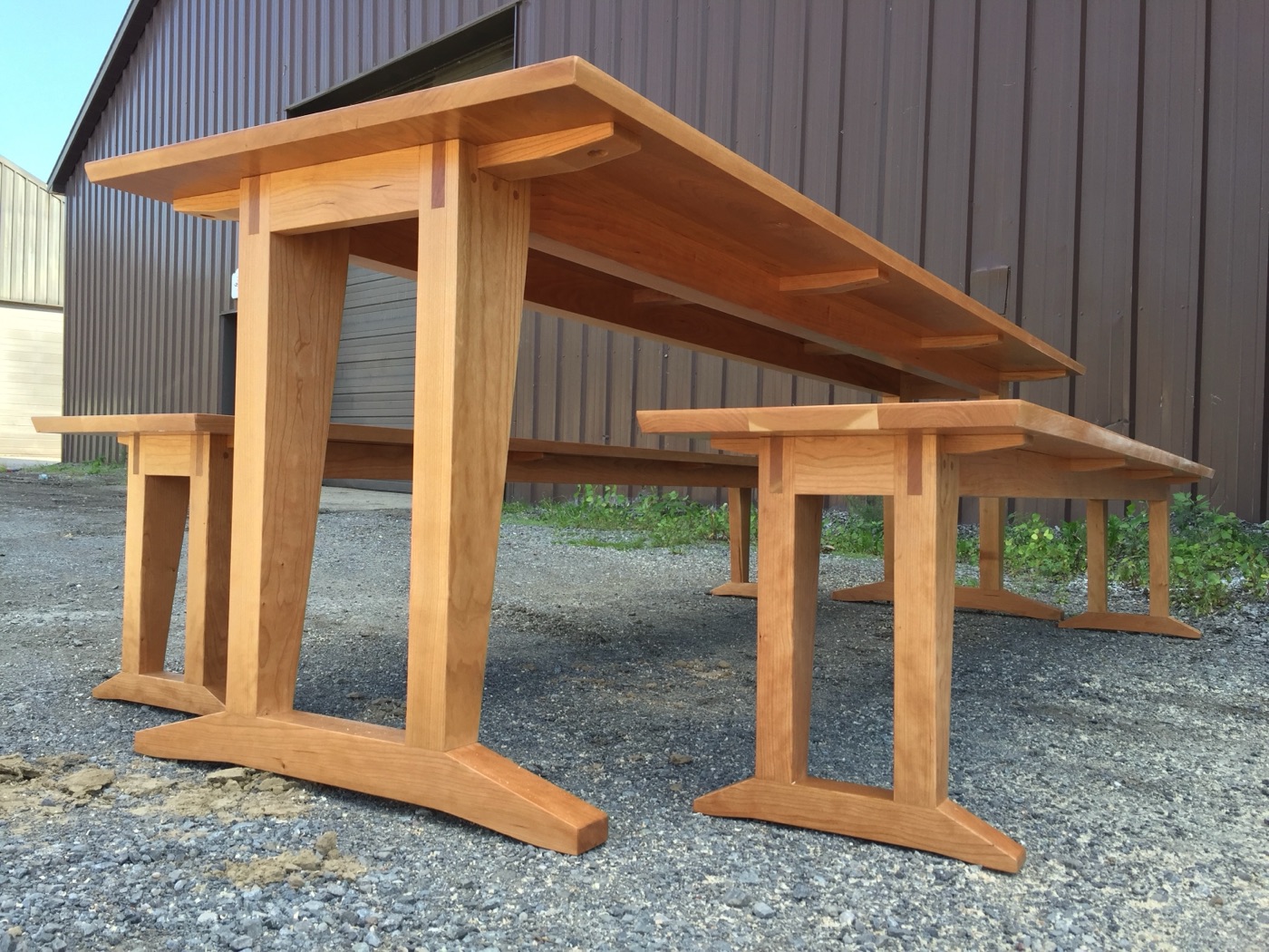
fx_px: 1063
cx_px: 634
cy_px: 476
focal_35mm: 29
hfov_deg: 61.7
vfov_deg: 48.2
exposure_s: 1/216
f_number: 2.2
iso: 32
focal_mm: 4.15
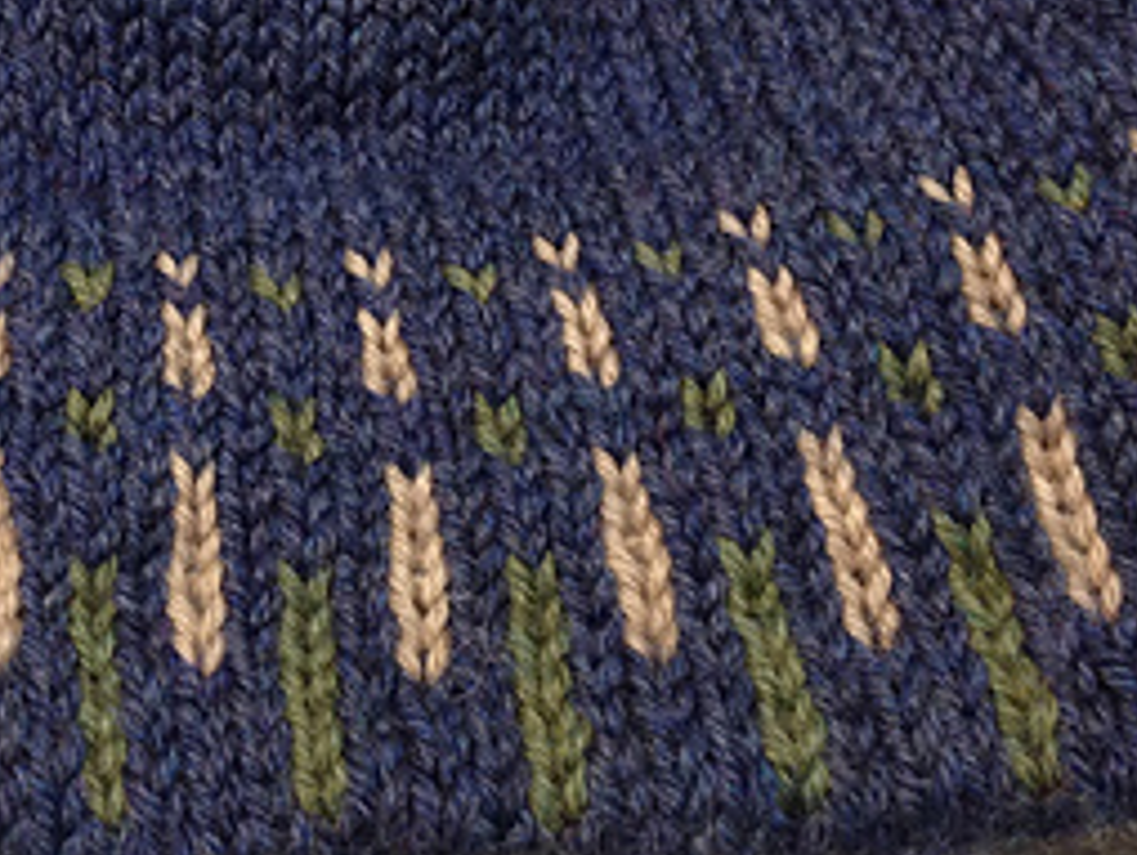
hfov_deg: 22.9
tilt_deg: -65.4
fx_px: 2729
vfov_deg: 17.5
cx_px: 81
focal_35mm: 83
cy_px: 54
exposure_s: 1/20
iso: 125
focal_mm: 4.12
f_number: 2.4
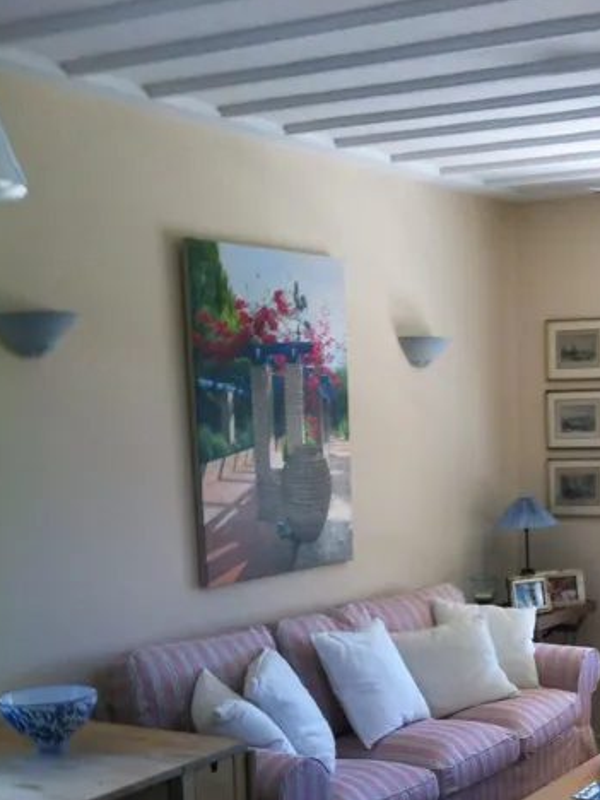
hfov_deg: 23.9
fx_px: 1387
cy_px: 666
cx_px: 501
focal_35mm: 60
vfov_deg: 31.2
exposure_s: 1/40
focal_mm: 3.85
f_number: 2.8
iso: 100
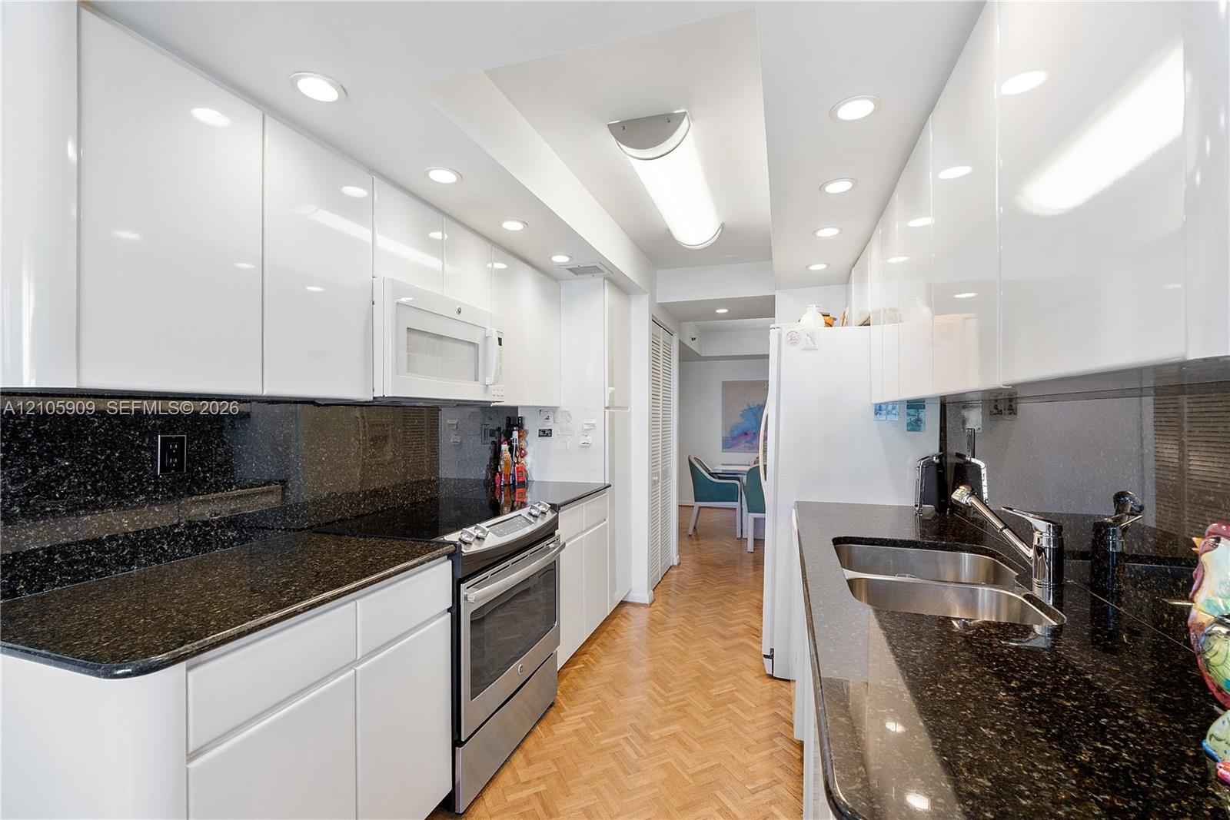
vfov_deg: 77.3
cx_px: 615
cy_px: 410
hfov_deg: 100.4
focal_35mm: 15
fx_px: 513
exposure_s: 1/40
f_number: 8
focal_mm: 10
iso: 500
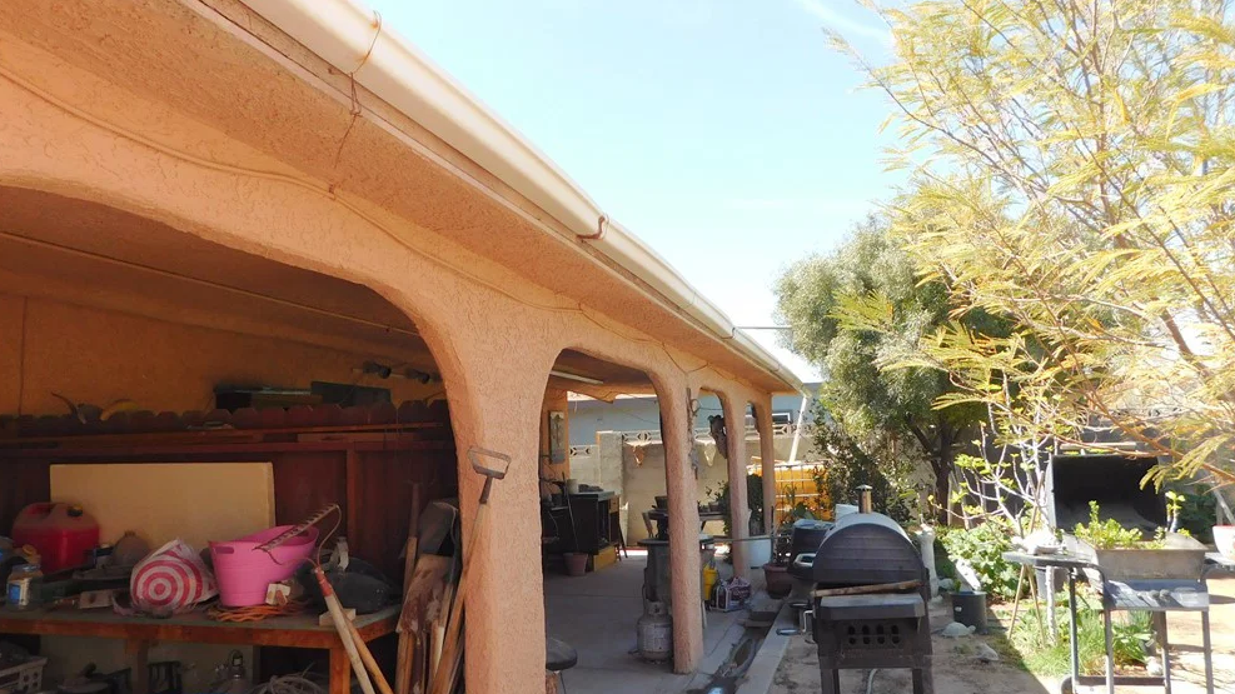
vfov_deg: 44.4
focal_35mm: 26
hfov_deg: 71.9
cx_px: 623
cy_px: 359
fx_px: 851
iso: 125
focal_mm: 4
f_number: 3
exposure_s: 1/500
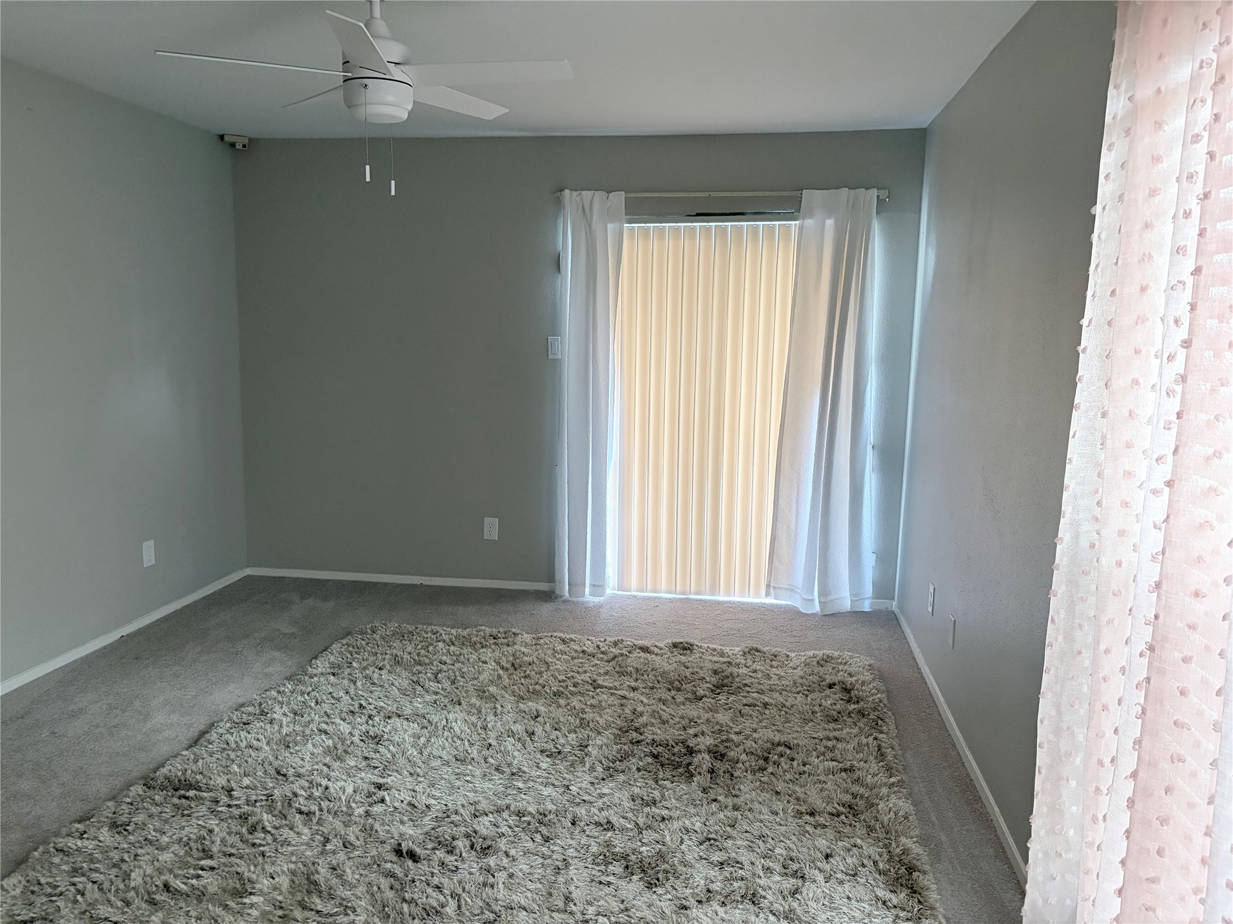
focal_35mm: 26
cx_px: 616
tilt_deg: -7.1
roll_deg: -0.4
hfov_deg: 67.3
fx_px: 926
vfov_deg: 53.1
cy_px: 462
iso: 320
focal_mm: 5.96
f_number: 1.6
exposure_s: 1/60
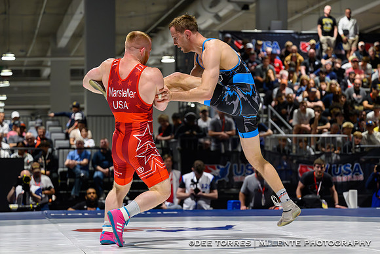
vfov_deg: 13.7
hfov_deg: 20.4
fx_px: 1058
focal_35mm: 100
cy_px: 138
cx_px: 182
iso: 6400
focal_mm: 77
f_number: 2.8
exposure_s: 1/640
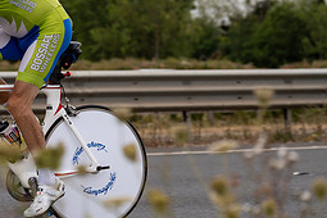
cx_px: -8
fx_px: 1444
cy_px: 47
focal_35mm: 159
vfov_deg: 8.6
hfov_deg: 12.7
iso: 100
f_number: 3.5
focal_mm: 70
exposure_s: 1/800
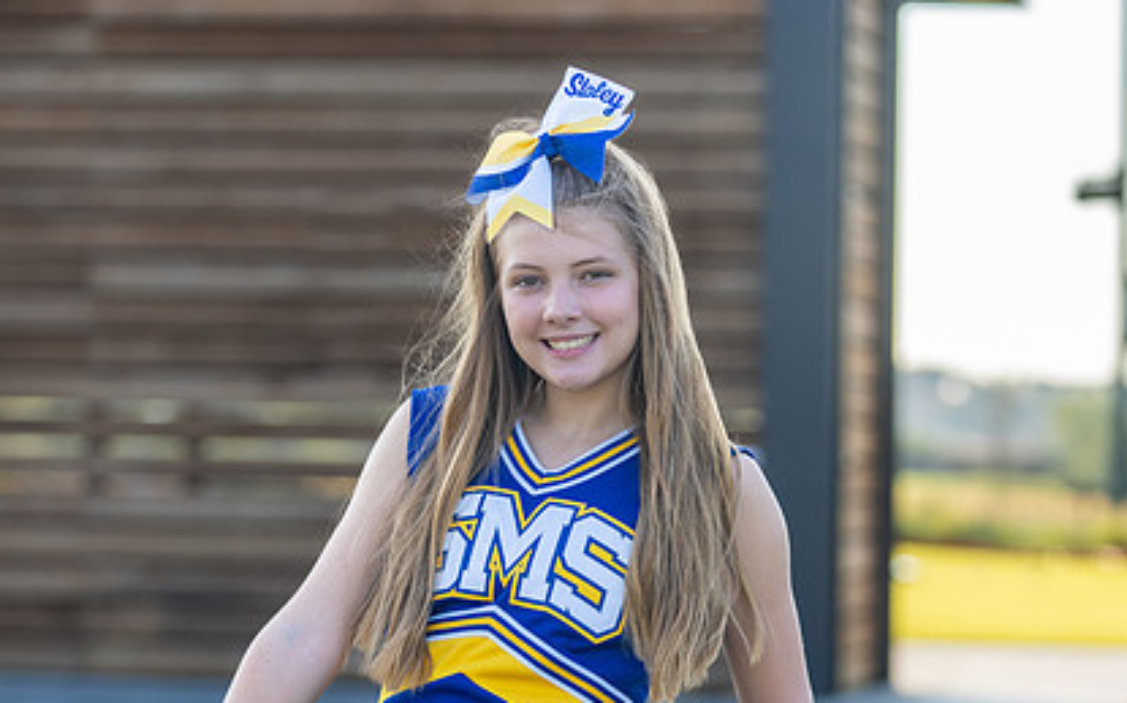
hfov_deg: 13.1
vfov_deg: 8.2
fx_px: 4912
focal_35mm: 160
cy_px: 495
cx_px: 555
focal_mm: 104
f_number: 3.2
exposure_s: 1/400
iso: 100
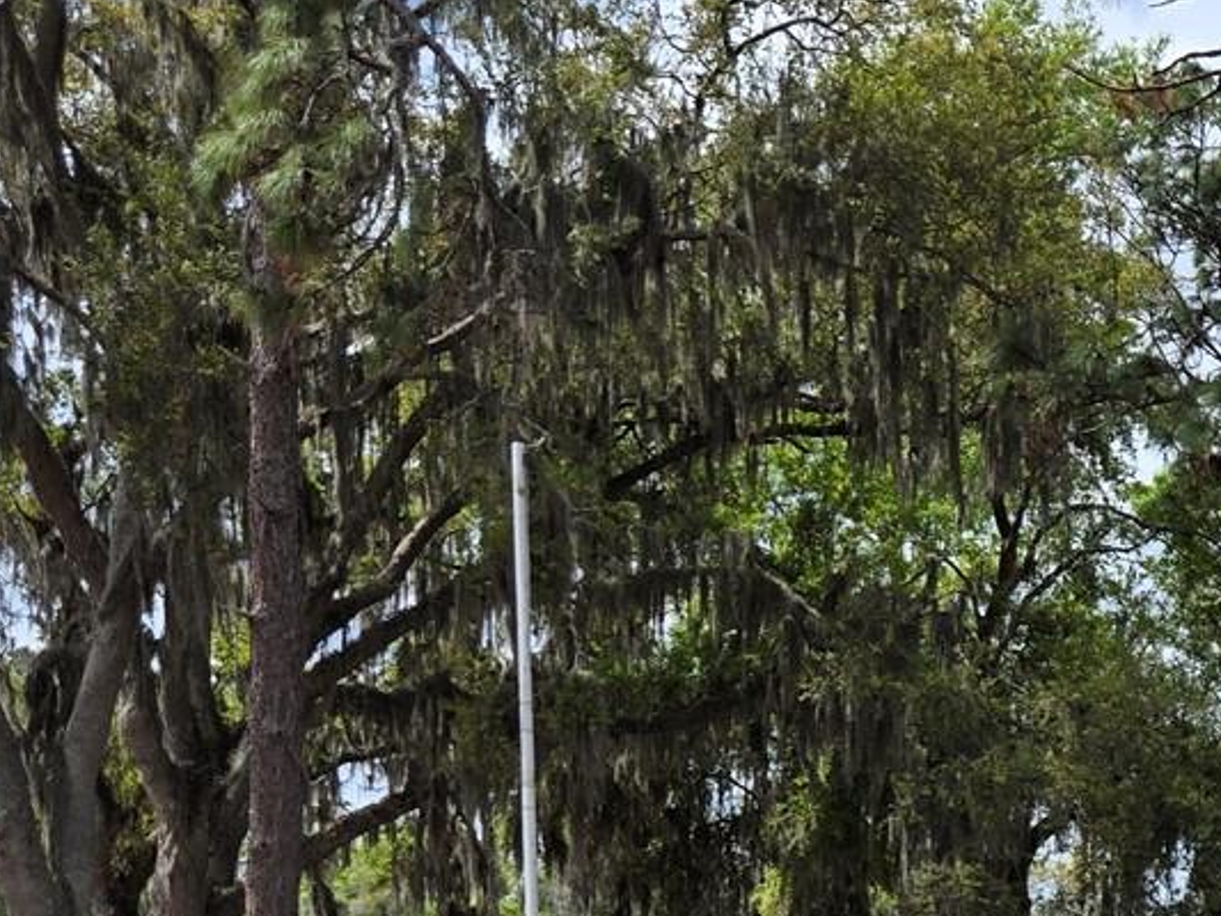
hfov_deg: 25.7
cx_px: 1400
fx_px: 2434
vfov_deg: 19.9
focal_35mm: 69
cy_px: 1134
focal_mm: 5.4
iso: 40
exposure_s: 1/2921
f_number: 1.8
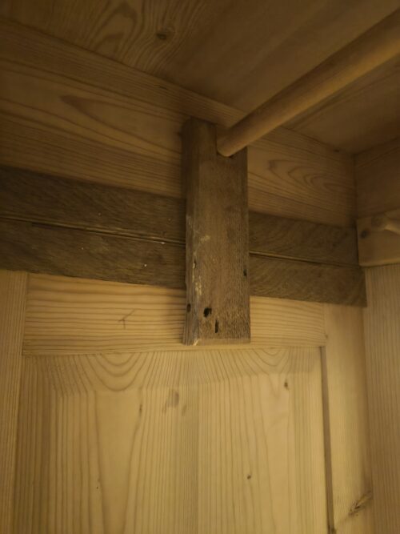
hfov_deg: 56.8
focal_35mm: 24
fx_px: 370
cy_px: 267
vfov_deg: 71.6
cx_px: 200
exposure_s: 1/8
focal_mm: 5.56
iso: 6049
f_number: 1.8
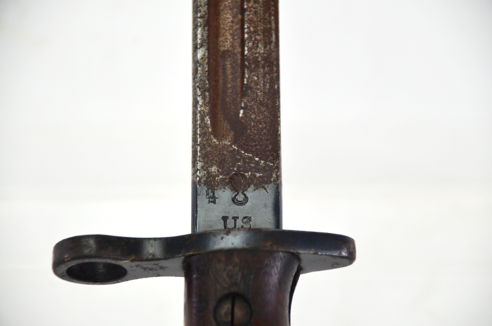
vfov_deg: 6.8
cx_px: 246
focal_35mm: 202
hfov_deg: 10.2
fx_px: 2762
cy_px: 163
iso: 500
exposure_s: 1/250
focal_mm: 135
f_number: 5.6
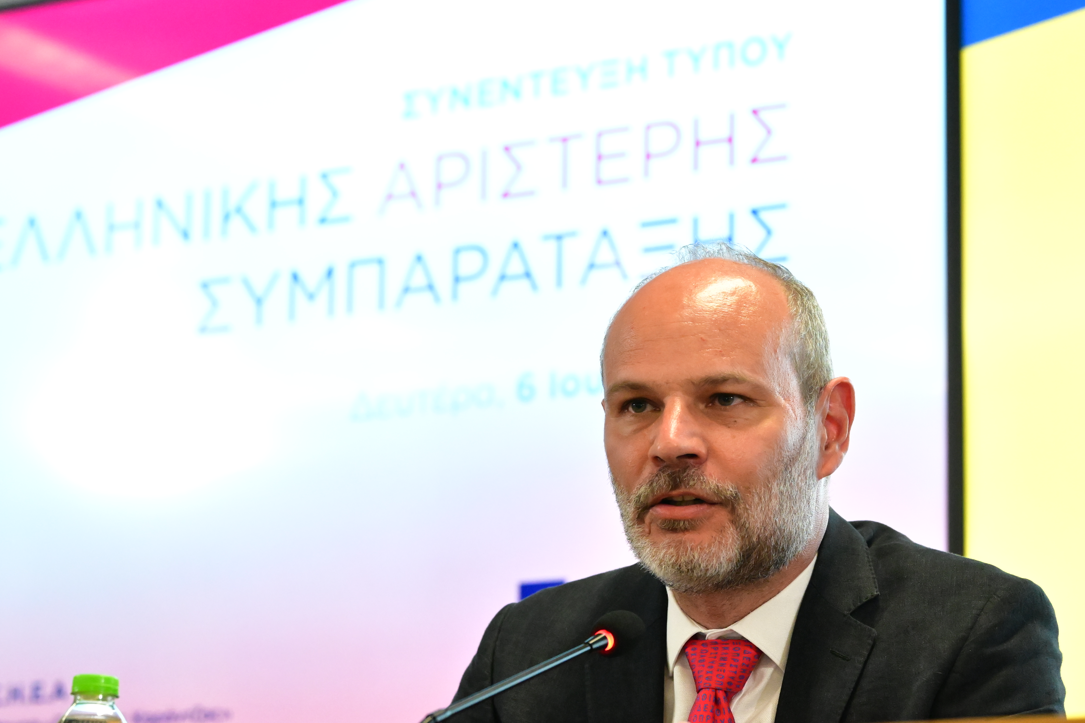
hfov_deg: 15.9
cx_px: 542
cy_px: 362
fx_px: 3888
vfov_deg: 10.6
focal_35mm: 129
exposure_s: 1/320
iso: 8000
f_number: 4
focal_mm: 86
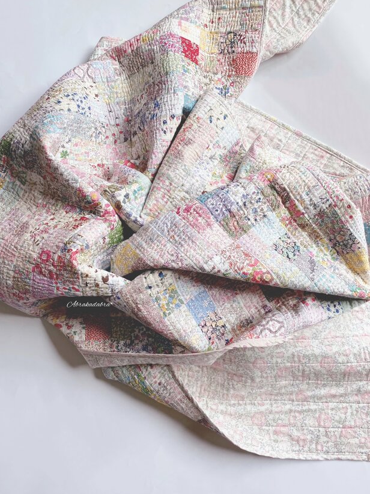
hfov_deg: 51.4
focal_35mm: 27
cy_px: 246
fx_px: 385
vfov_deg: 65.3
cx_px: 187
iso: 32
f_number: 1.8
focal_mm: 4.25
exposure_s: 1/199
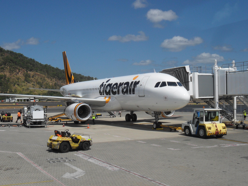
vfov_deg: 28.5
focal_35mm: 51
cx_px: 110
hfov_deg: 37.4
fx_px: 365
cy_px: 101
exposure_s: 1/500
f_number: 4.5
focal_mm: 7.8
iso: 80
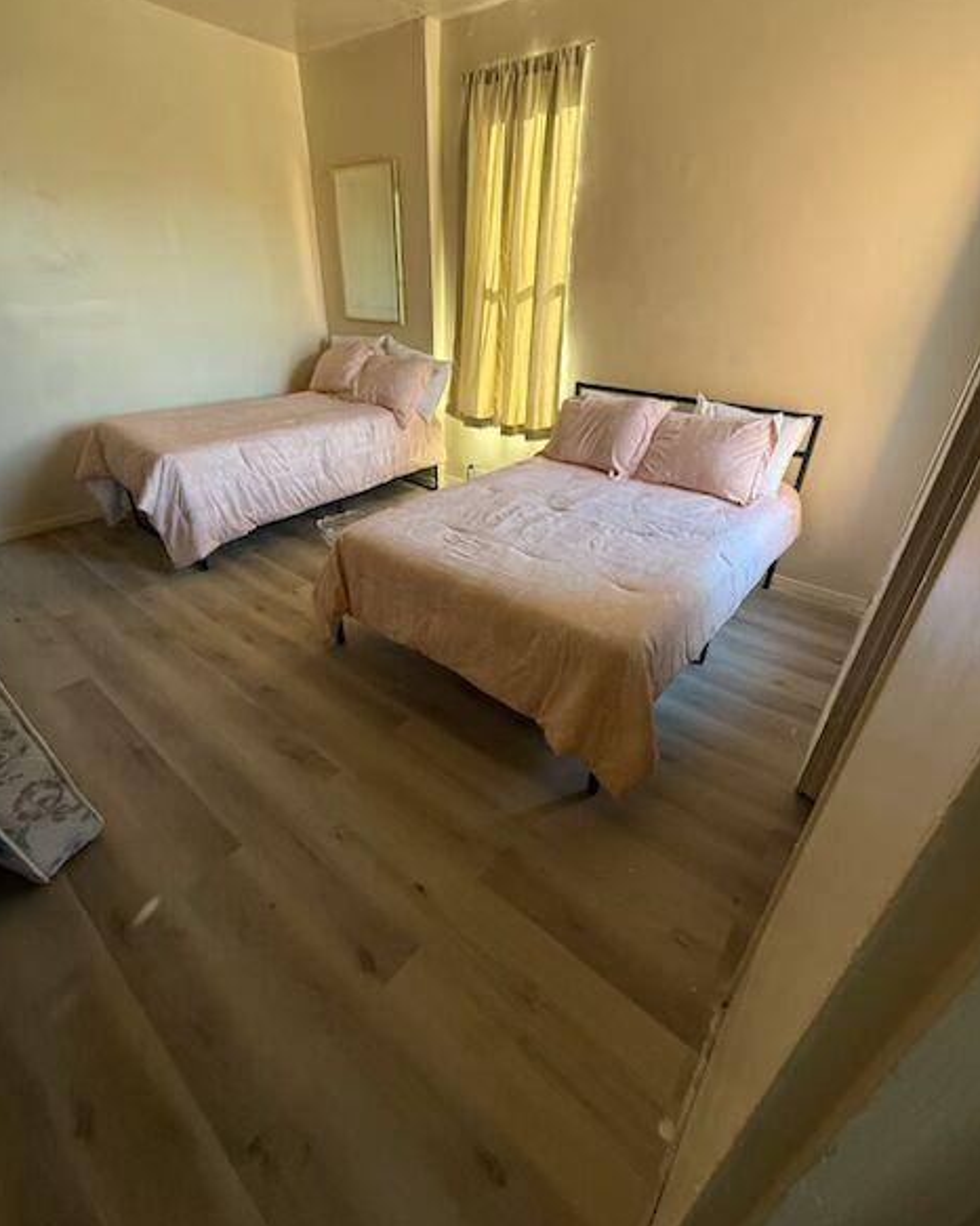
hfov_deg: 84.0
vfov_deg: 96.8
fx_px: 544
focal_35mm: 15
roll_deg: -3.1
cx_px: 494
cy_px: 591
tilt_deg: -27.9
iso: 250
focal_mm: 2.22
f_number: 2.2
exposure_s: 1/99
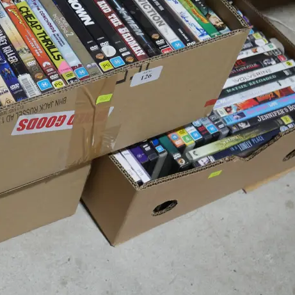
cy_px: 117
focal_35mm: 55
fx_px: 530
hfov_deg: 29.7
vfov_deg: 31.0
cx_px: 27
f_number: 3.5
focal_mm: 14
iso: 200
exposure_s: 1/60
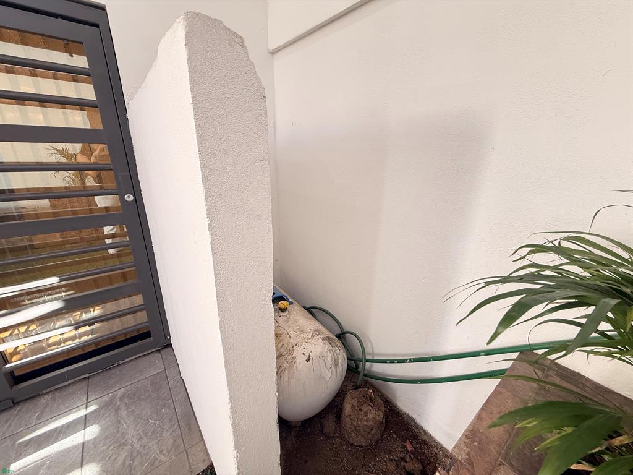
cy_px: 238
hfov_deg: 102.1
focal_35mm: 14
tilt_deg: -18.1
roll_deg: -1.5
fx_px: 256
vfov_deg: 85.7
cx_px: 316
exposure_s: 1/99
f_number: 2.2
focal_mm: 2.22
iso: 200
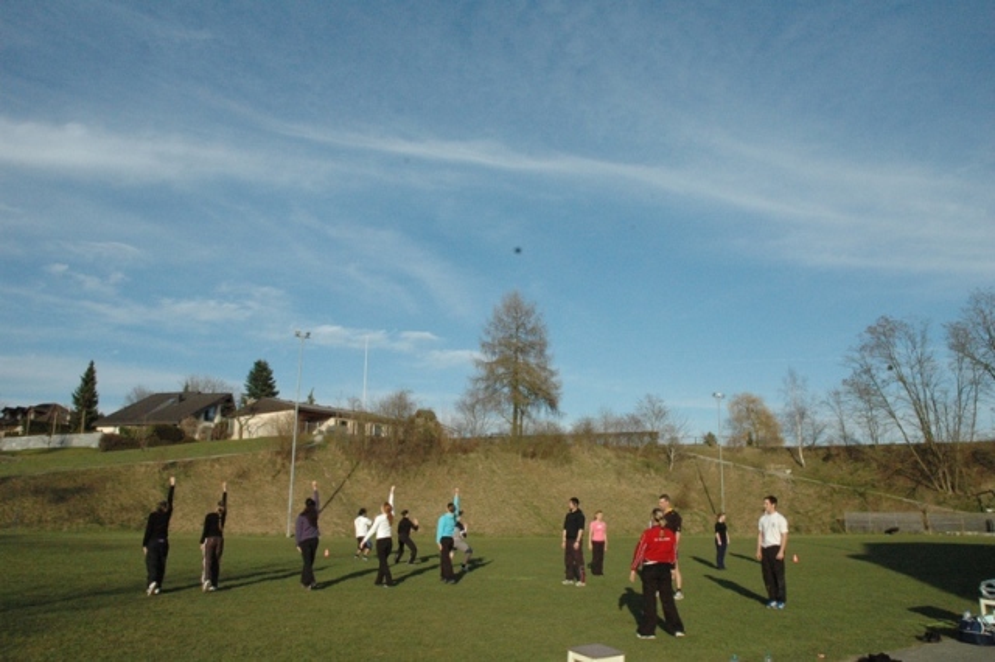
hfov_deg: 67.4
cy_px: 331
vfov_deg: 47.9
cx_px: 498
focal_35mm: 27
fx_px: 746
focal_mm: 18
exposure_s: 1/1000
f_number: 16
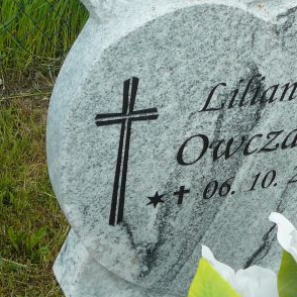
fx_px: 767
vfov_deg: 21.9
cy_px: 127
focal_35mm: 79
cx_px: 238
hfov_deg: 21.6
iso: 80
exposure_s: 1/800
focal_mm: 6.1
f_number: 3.1
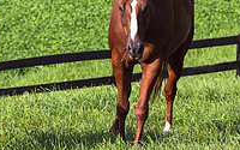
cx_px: 7
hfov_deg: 3.9
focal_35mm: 542
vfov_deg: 2.4
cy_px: -106
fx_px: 3545
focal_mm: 110
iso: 100
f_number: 5.6
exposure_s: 1/400
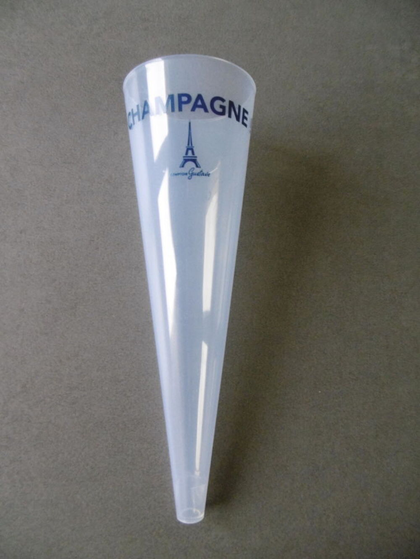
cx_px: 210
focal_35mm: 24
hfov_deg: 56.8
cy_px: 280
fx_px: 388
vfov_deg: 71.6
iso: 400
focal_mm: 4.3
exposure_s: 1/10
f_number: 3.1
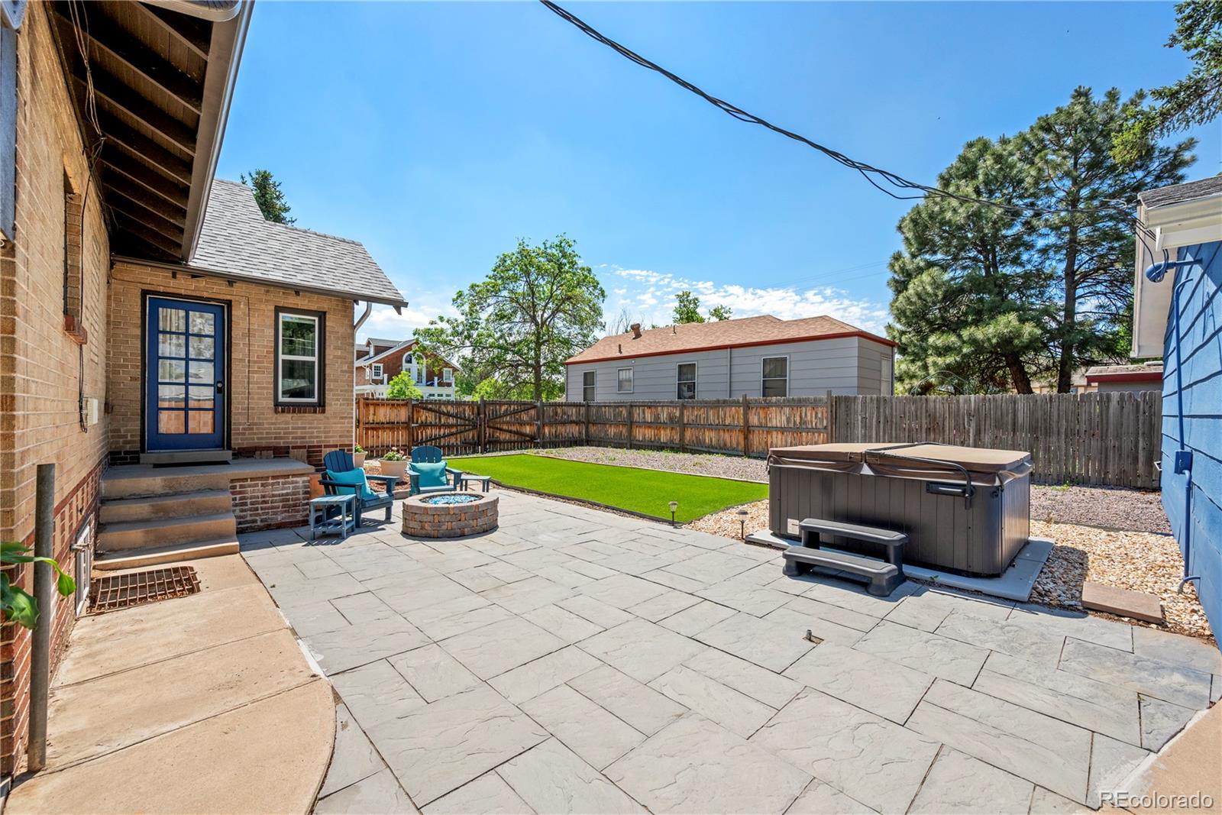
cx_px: 611
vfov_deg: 81.2
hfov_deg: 104.2
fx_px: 475
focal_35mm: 14
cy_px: 408
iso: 400
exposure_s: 1/400
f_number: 8
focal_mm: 14
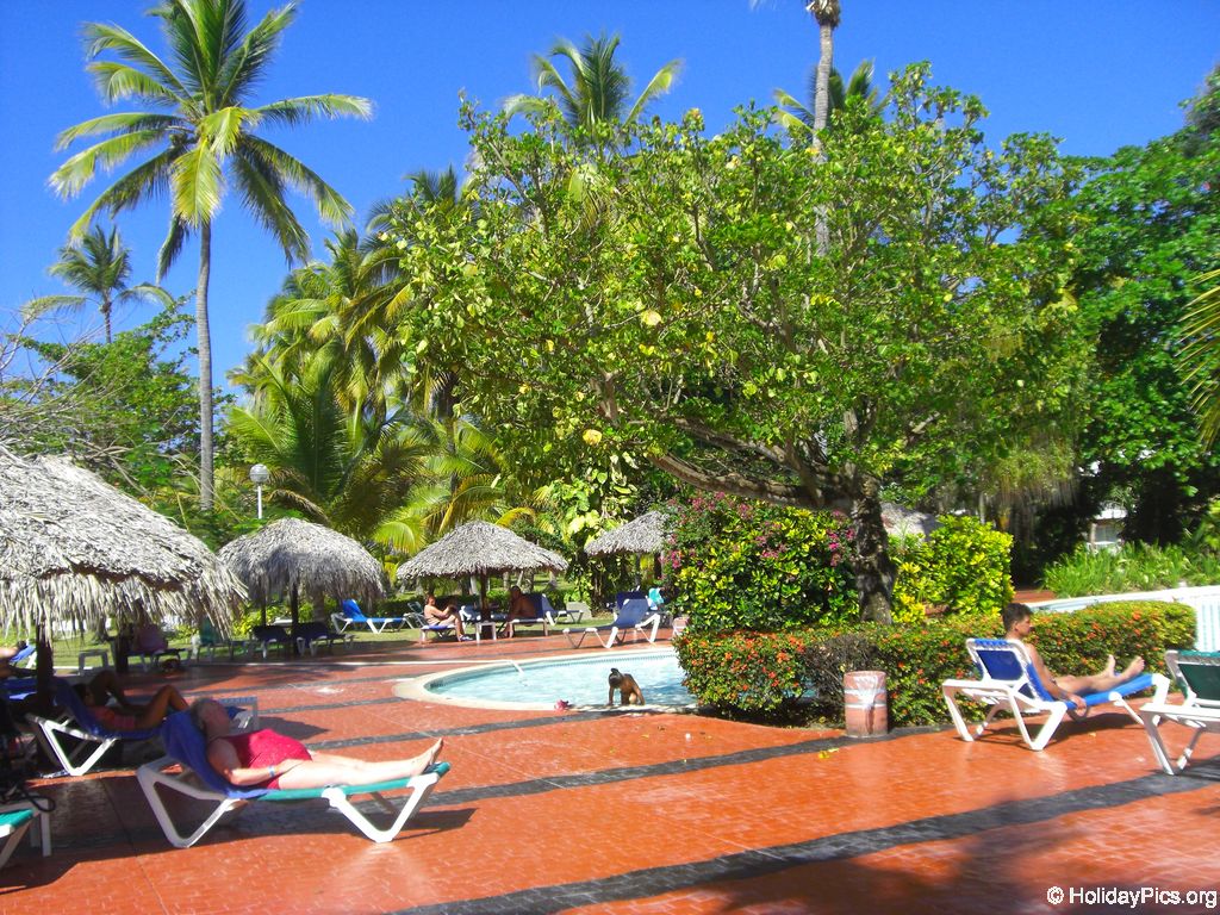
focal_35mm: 38
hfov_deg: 49.0
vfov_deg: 37.7
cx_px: 610
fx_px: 1339
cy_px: 458
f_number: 8
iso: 100
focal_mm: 6.2
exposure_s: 1/160
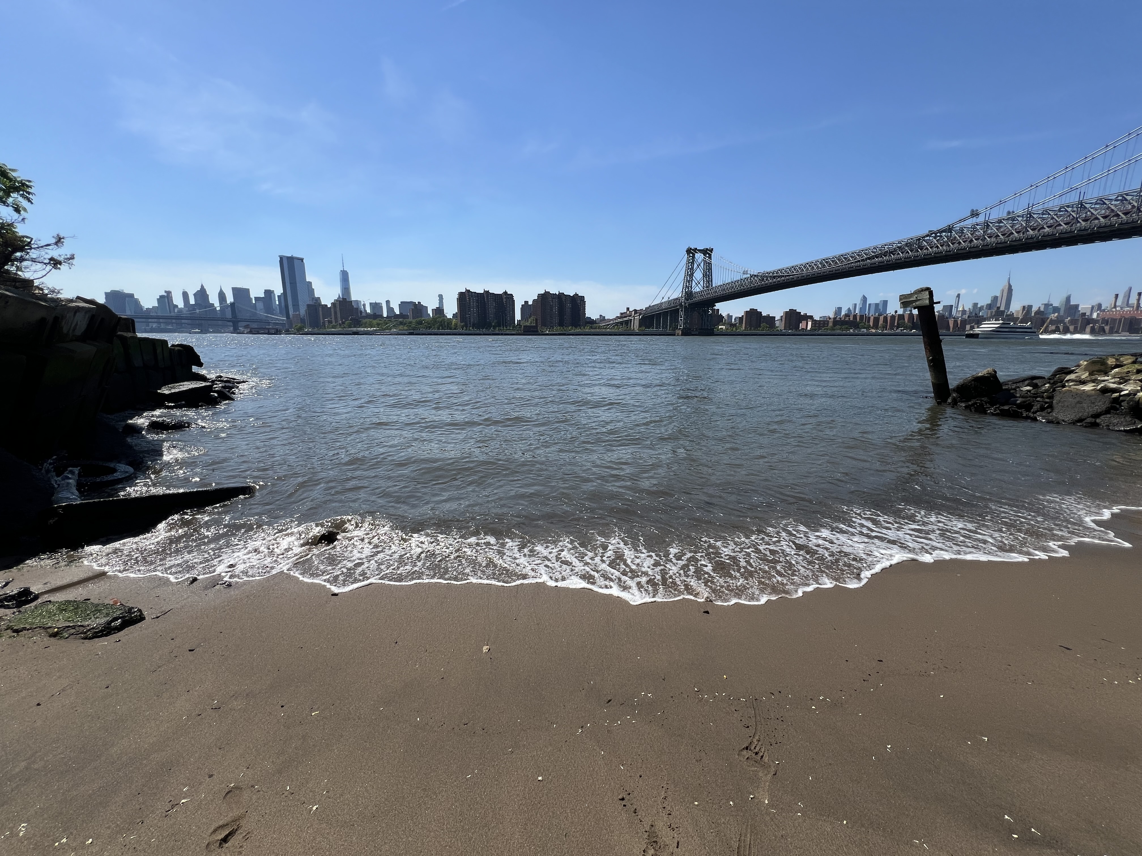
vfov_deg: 89.9
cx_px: 571
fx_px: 429
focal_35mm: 13
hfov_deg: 106.2
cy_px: 428
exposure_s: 1/2222
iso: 32
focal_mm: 1.57
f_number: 1.8
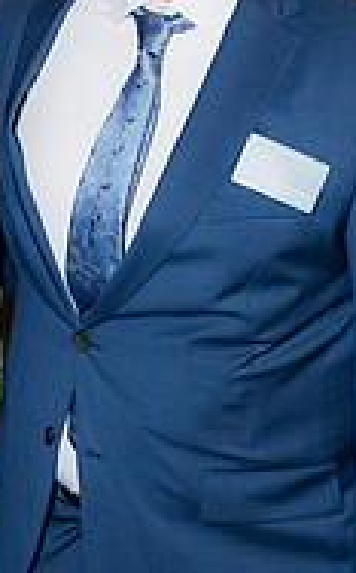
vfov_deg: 19.6
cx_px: 21
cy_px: 91
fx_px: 1635
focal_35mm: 105
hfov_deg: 12.3
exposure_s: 1/125
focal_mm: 43
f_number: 4
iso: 3200
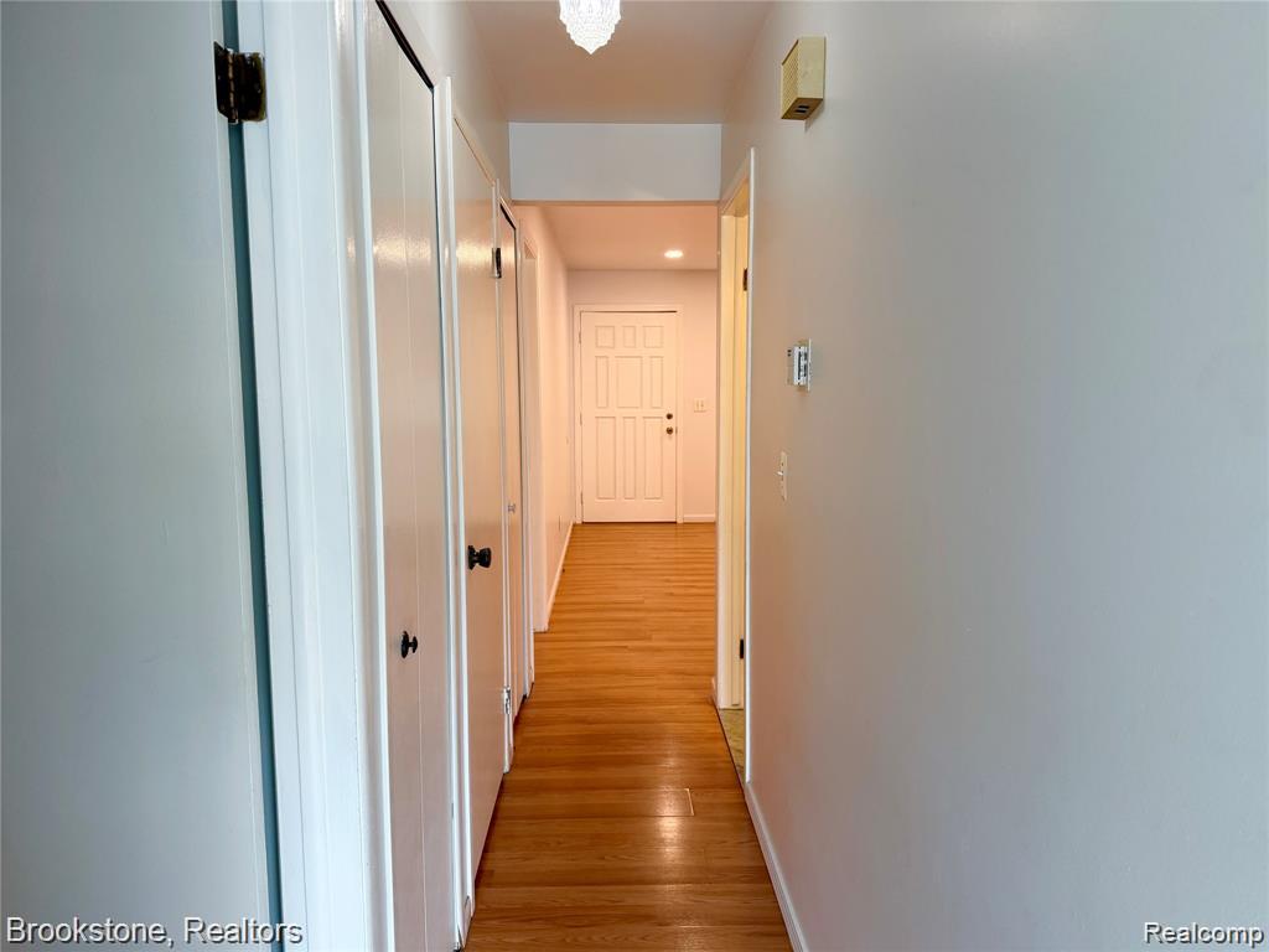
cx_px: 634
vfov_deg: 56.8
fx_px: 880
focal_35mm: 24
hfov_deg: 71.6
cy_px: 476
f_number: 1.78
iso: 200
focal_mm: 6.76
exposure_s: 1/120
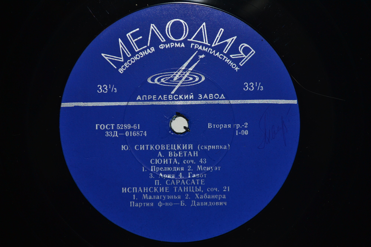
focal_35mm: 82
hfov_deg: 24.6
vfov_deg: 16.6
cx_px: 186
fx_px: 850
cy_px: 124
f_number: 5.6
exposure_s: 1/60
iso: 100
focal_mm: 55
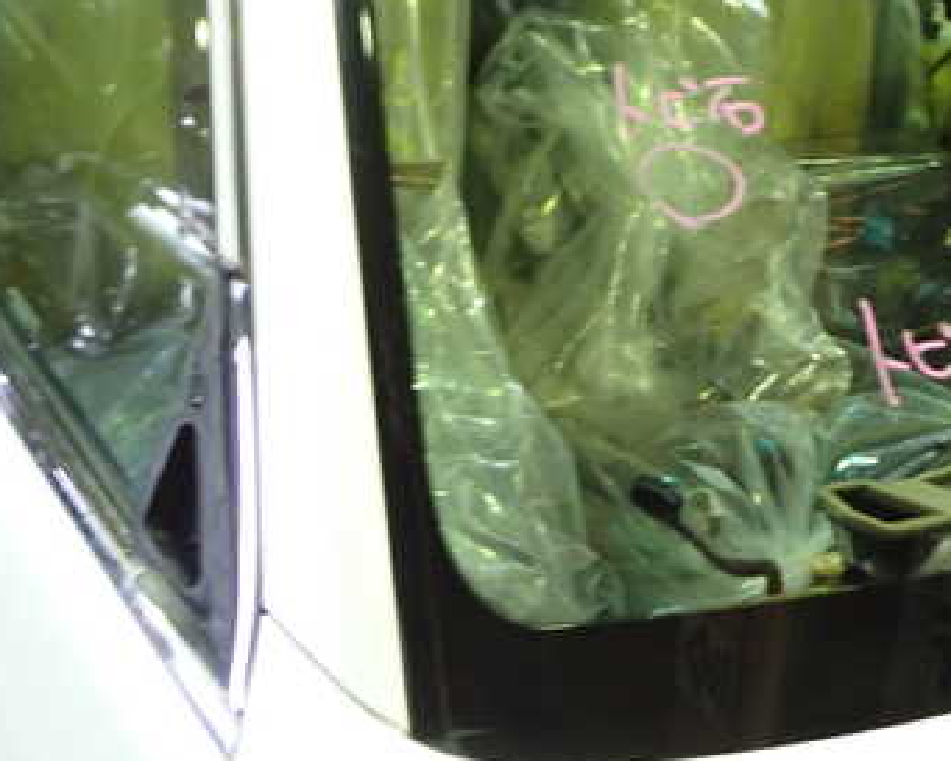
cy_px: 265
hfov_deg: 33.1
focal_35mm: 55
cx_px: 775
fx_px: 1548
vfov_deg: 27.5
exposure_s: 1/30
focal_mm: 5.79
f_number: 2.4
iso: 640
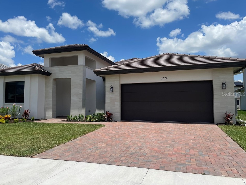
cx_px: 114
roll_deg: +0.8
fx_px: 199
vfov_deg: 49.7
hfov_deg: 63.4
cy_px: 94
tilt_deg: +3.5
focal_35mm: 28
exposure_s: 1/8403
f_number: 1.6
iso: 50
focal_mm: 4.2
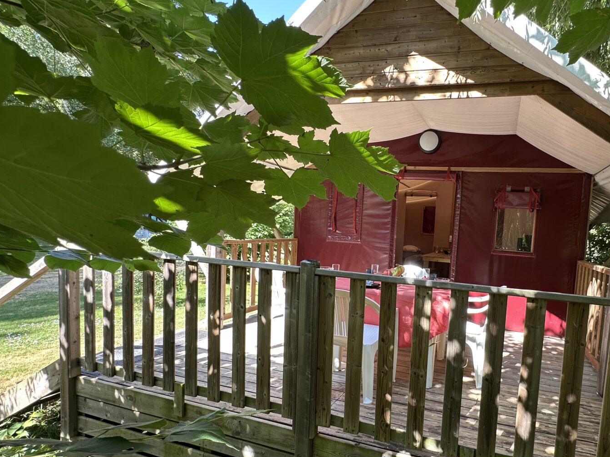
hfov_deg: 79.2
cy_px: 253
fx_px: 352
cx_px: 403
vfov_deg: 65.8
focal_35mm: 20
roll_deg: -3.1
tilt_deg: -3.7
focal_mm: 2.22
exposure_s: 1/99
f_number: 2.2
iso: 50
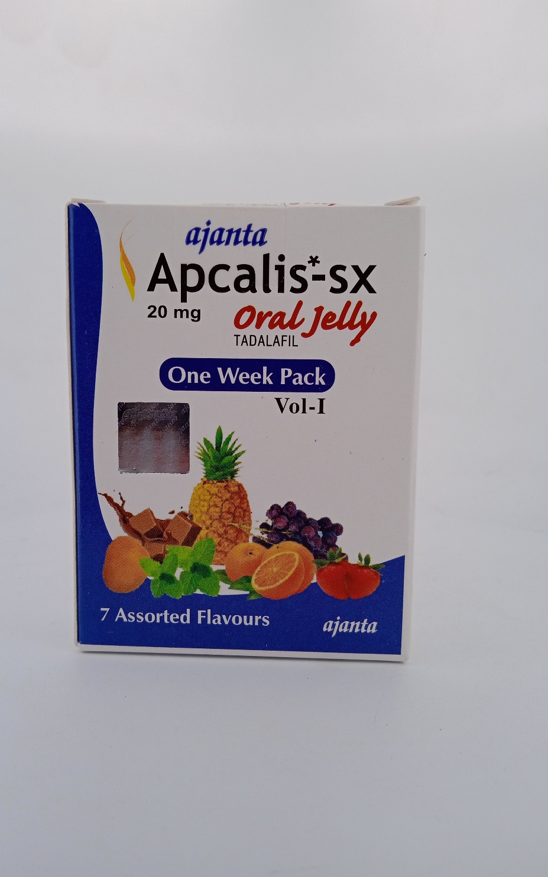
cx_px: 251
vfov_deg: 62.9
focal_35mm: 30
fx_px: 717
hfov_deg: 41.8
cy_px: 440
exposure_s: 1/176
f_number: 2.2
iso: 100
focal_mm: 3.43
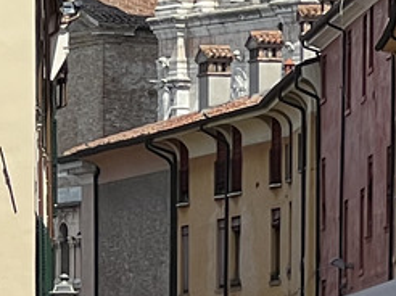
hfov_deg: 4.0
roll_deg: +0.3
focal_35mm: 501
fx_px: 5726
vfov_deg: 3.0
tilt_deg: +4.5
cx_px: 214
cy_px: 185
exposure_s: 1/681
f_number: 2.8
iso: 32
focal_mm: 9
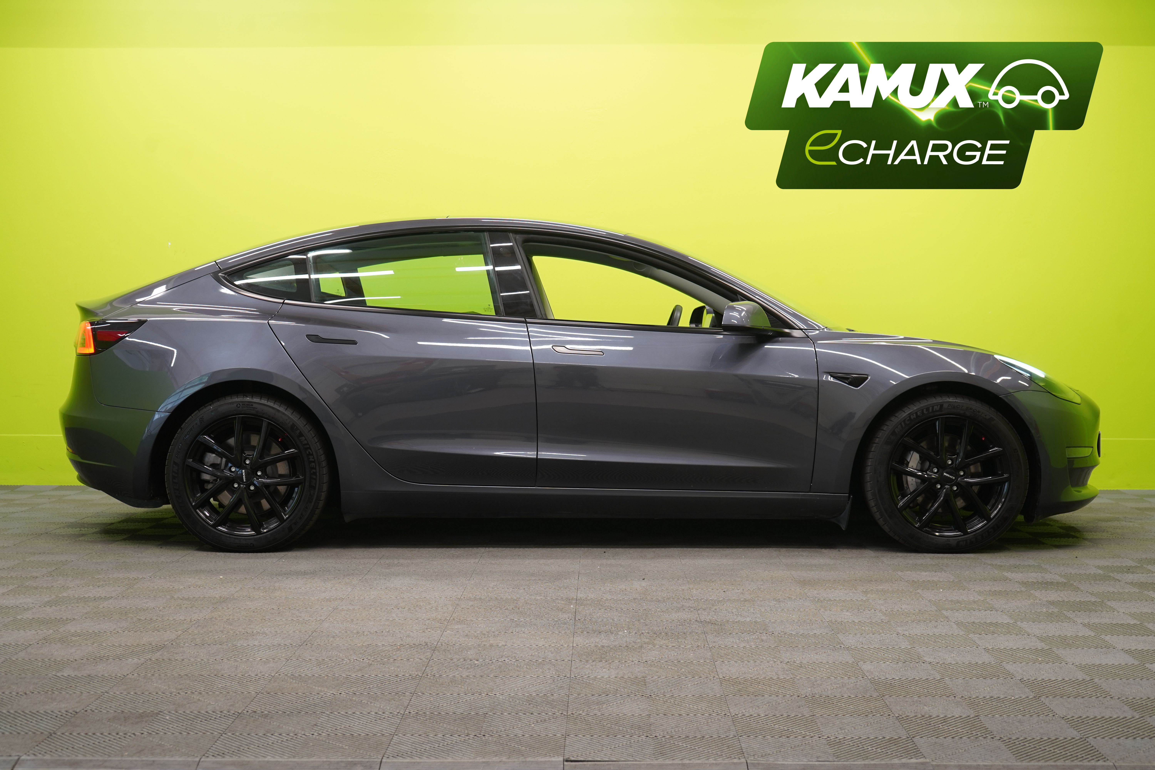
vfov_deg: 28.1
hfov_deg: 41.1
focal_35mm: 48
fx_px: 1540
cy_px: 385
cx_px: 578
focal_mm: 48
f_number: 5
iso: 400
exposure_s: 1/25
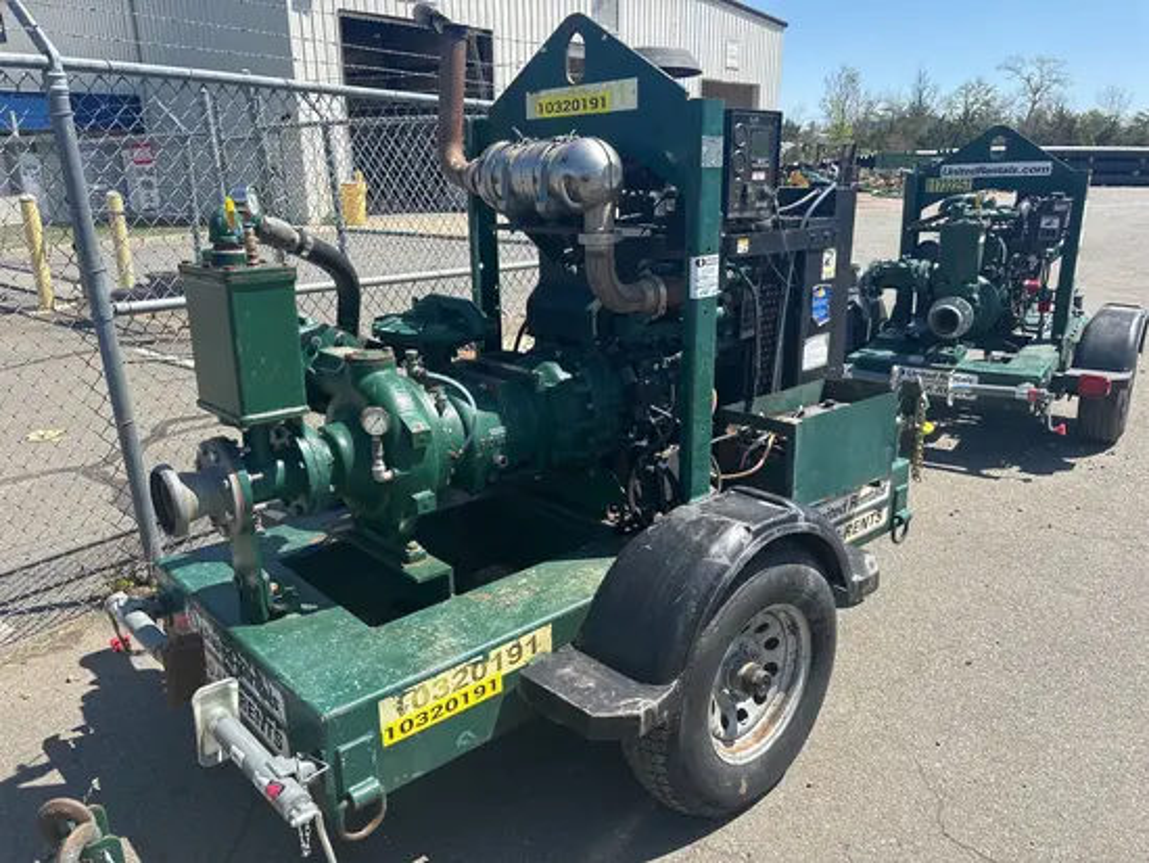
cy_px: 432
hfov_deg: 67.3
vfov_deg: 53.1
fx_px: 863
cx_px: 574
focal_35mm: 26
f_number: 1.6
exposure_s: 1/1499
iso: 50
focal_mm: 5.96
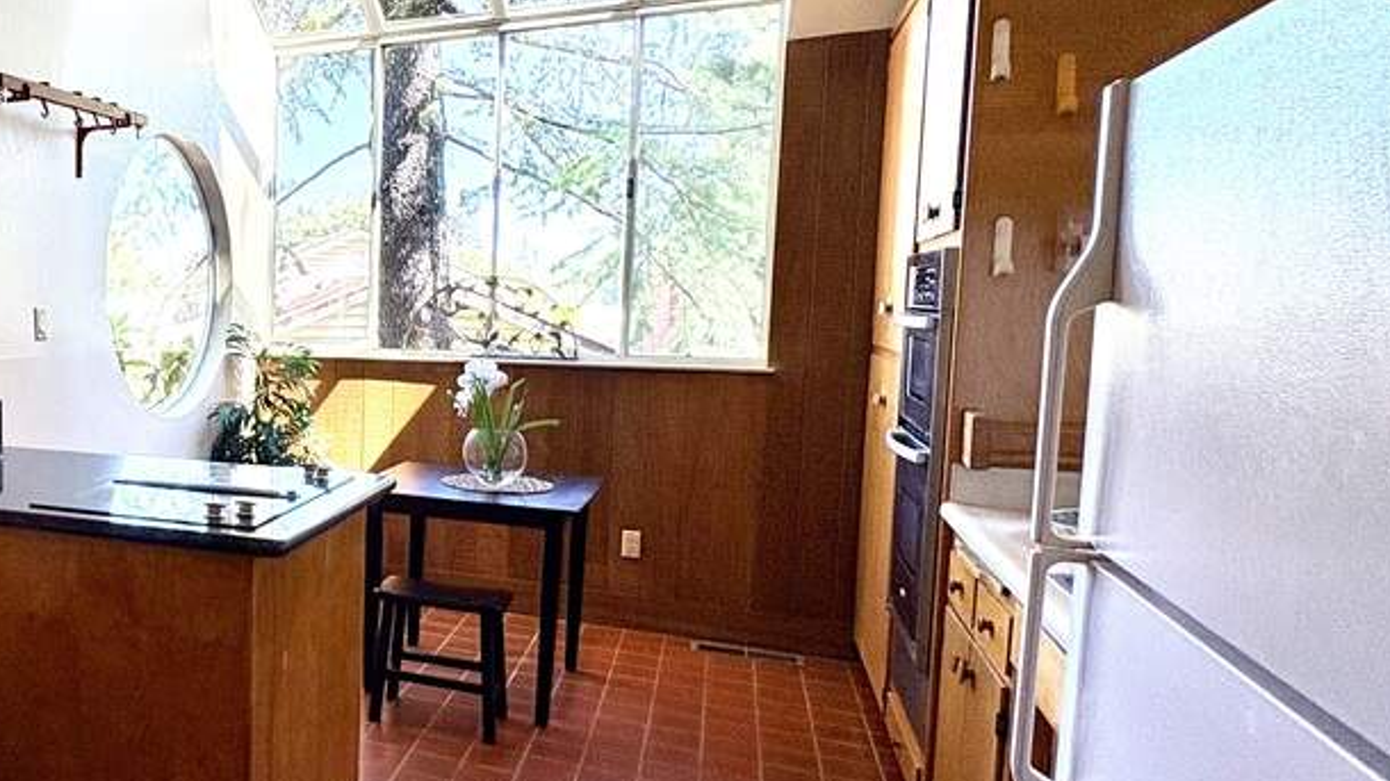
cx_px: 91
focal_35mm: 30
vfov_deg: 38.9
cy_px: 401
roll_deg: +0.1
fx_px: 1106
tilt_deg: -4.6
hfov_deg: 54.3
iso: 100
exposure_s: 1/127
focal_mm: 2.22
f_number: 2.2
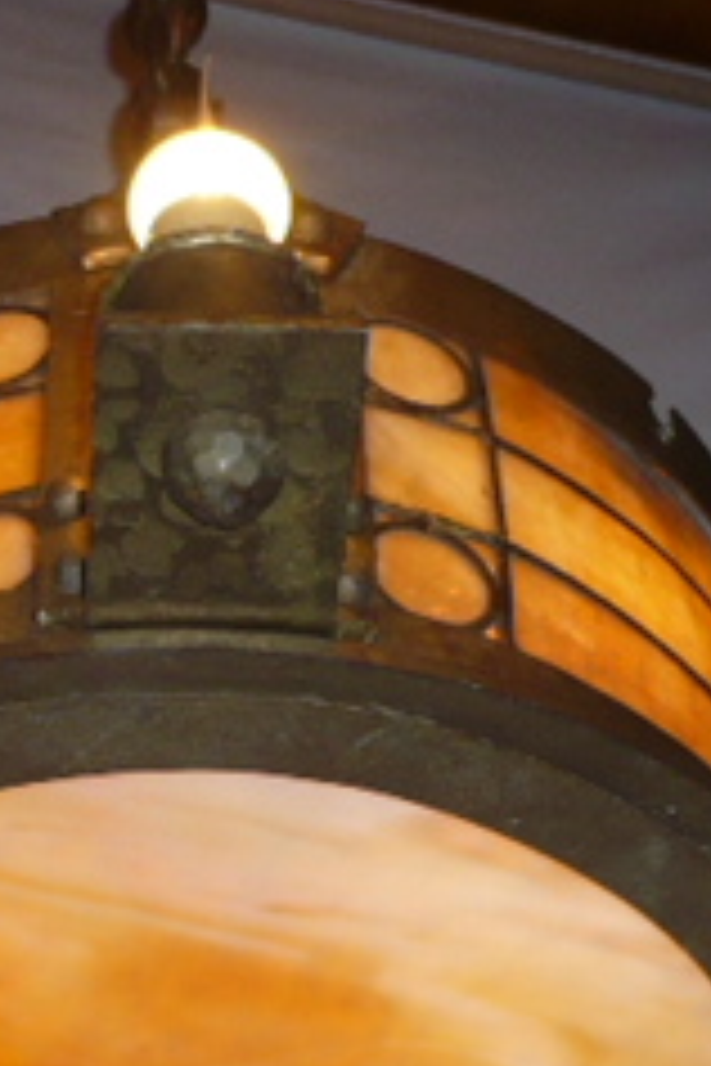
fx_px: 3407
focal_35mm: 115
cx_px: 166
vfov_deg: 17.6
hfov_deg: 11.9
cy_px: 909
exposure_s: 1/30
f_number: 2.8
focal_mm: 5.8
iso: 100
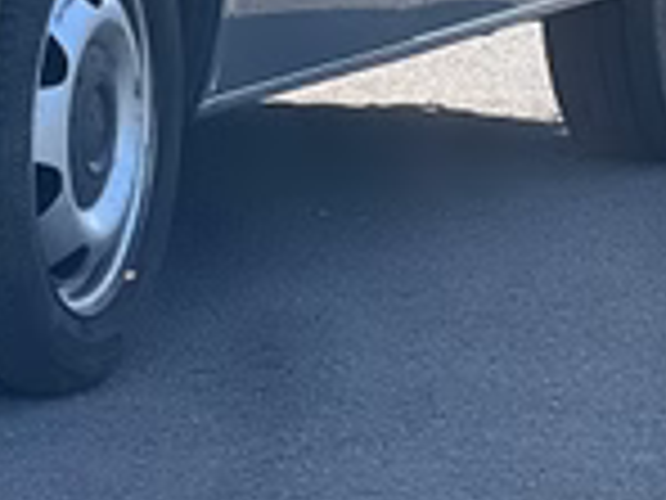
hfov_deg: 5.9
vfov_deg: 4.4
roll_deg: +0.1
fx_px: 6388
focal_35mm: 332
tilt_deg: -3.9
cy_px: -450
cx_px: -274
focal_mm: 9
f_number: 2.8
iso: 25
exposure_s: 1/241
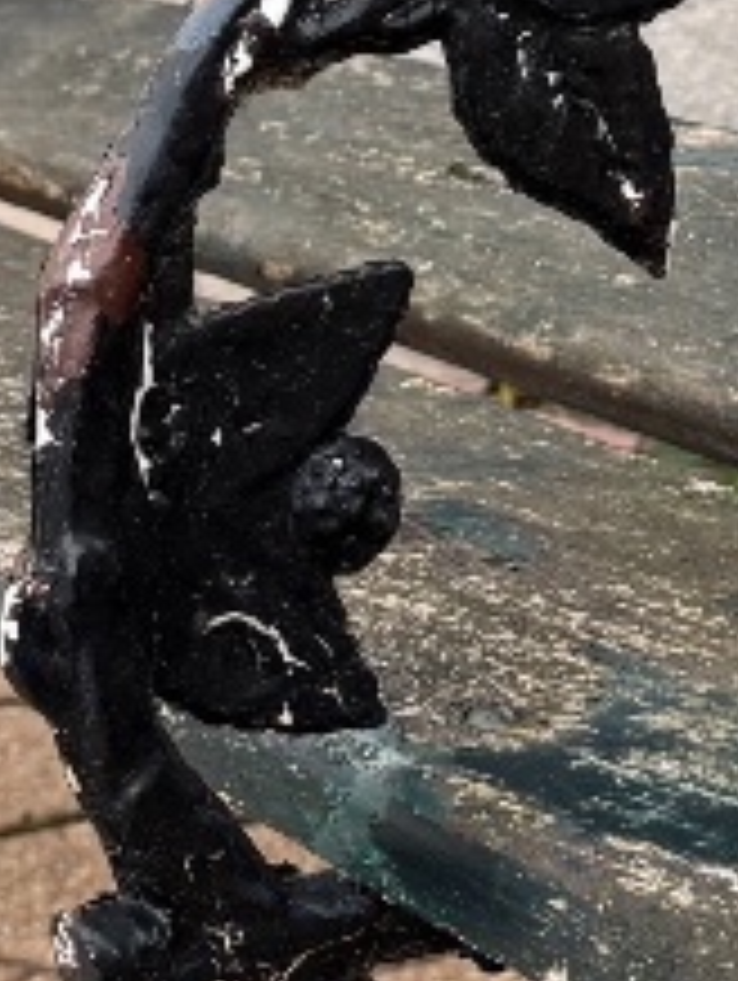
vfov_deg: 14.8
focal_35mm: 132
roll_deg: +4.3
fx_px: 3745
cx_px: 783
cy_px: 86
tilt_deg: -15.7
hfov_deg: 11.1
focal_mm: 6.76
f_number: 1.78
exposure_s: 1/572
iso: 80
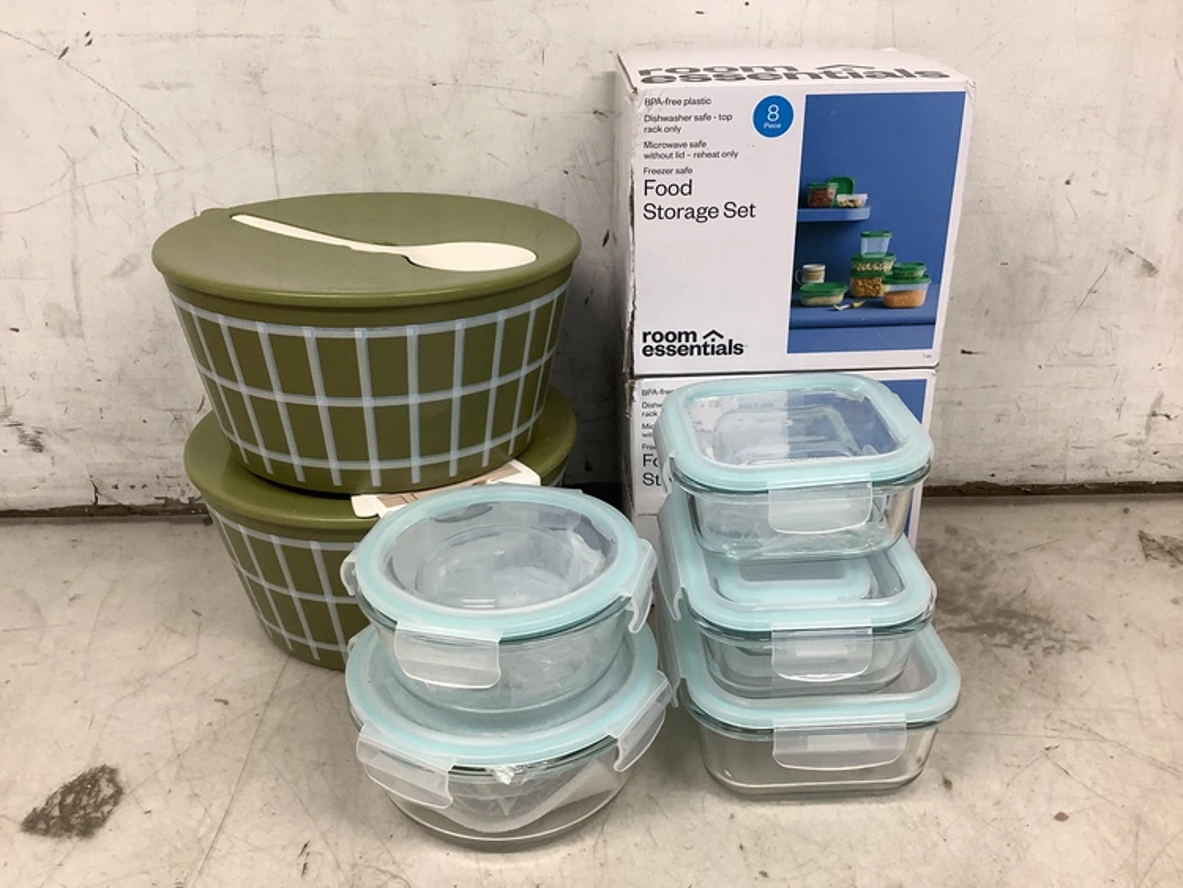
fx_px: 1060
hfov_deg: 58.3
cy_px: 444
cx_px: 592
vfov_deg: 45.5
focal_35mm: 31
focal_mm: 3.3
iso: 64
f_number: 2.4
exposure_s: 1/120
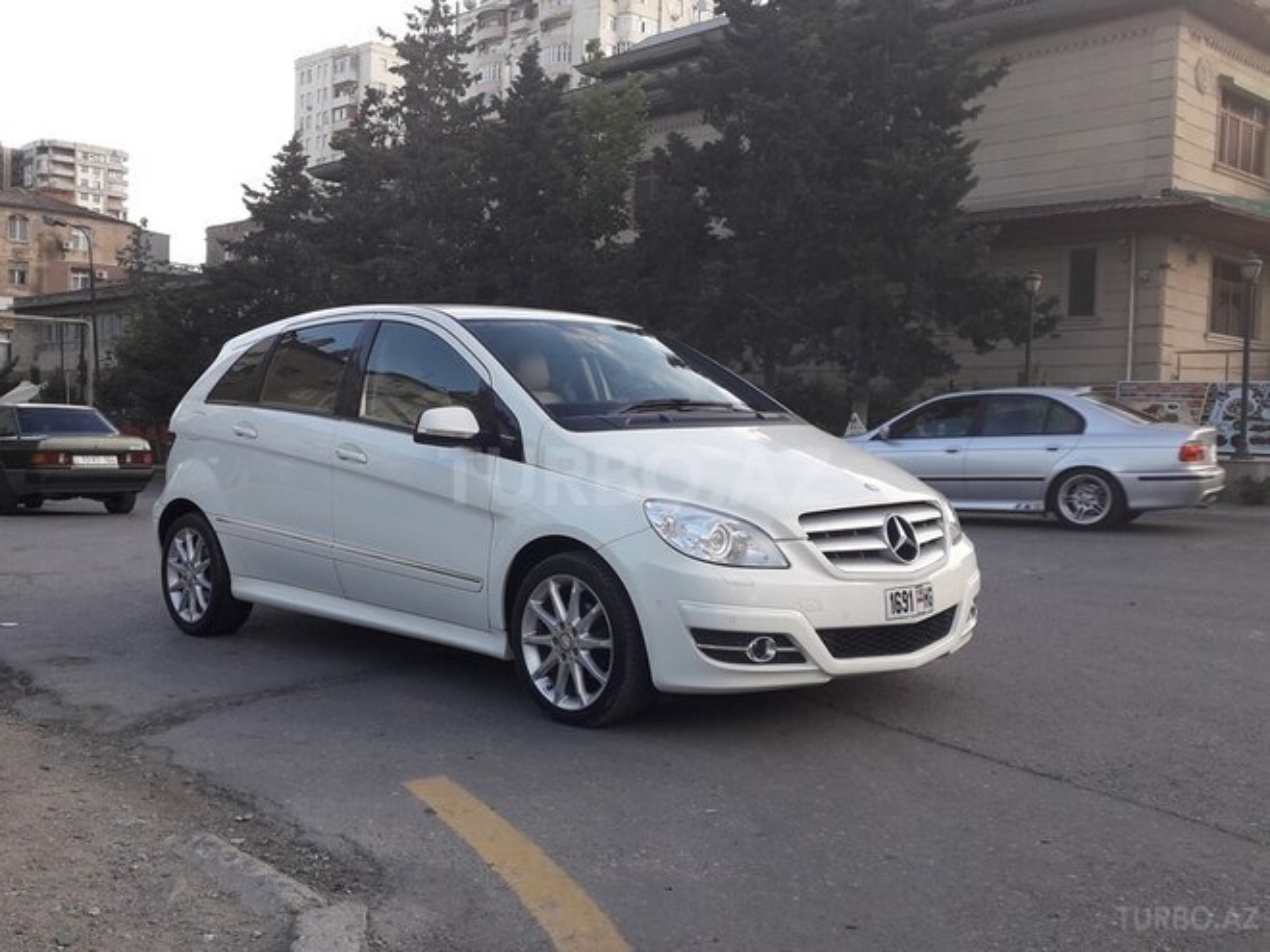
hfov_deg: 65.3
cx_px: 635
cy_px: 476
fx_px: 991
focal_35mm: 27
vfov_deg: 51.4
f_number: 1.9
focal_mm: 3.6
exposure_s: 1/150
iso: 40
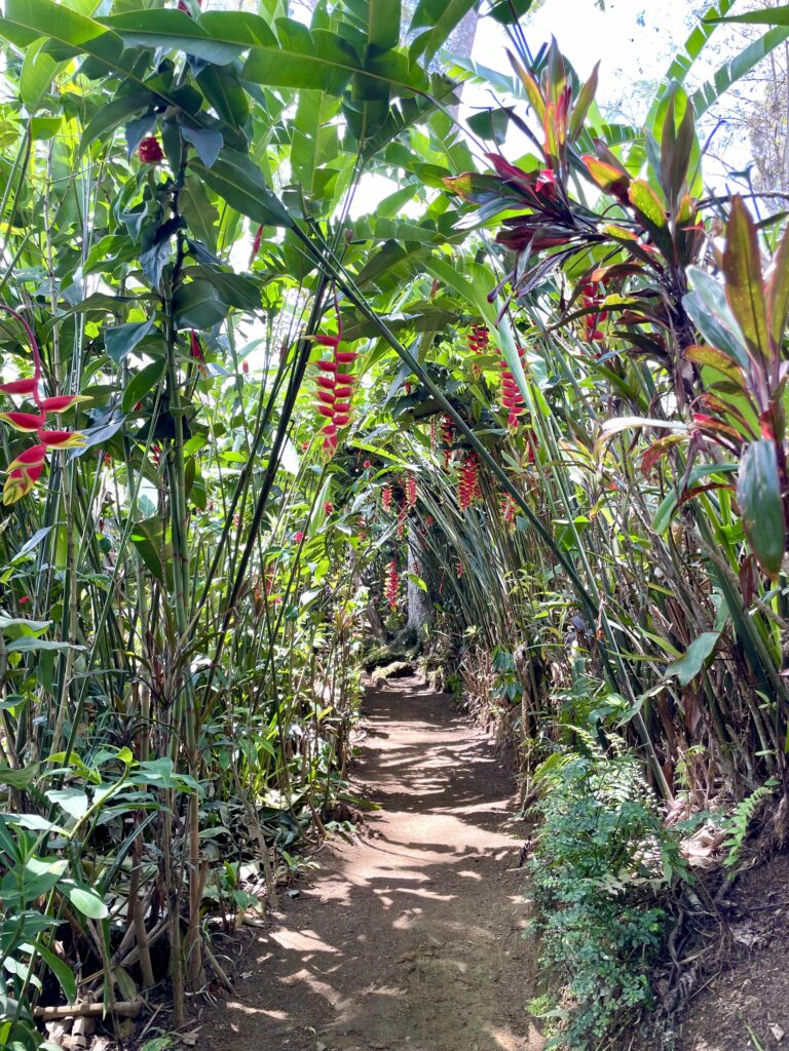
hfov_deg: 53.1
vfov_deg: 67.3
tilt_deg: +7.9
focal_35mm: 26
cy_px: 526
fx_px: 790
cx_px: 394
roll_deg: -1.9
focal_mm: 4.2
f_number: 1.6
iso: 32
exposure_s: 1/130
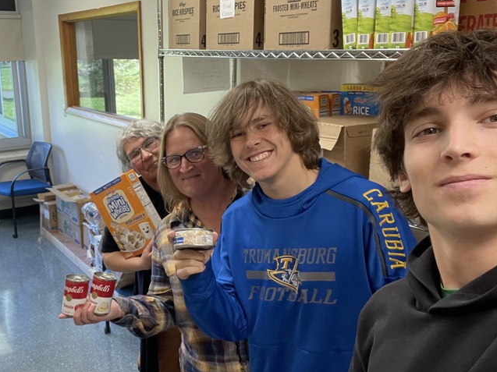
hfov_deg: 49.2
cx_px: 161
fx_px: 531
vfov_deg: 38.6
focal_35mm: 37
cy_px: 182
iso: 200
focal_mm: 2.71
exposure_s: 1/60
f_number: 2.2
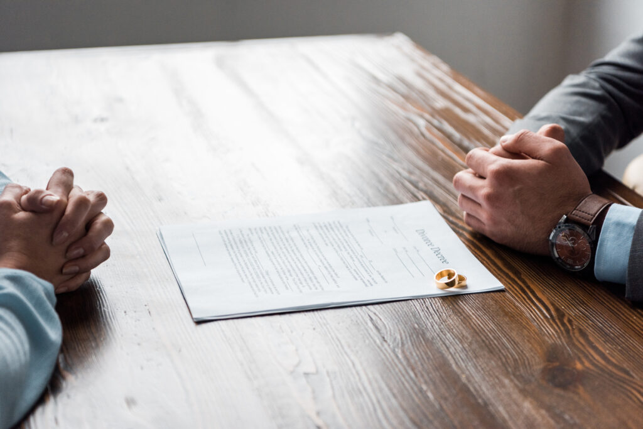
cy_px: 214
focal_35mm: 70
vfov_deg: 19.5
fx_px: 1250
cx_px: 322
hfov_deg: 28.8
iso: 400
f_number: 3.2
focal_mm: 70
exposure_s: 1/250
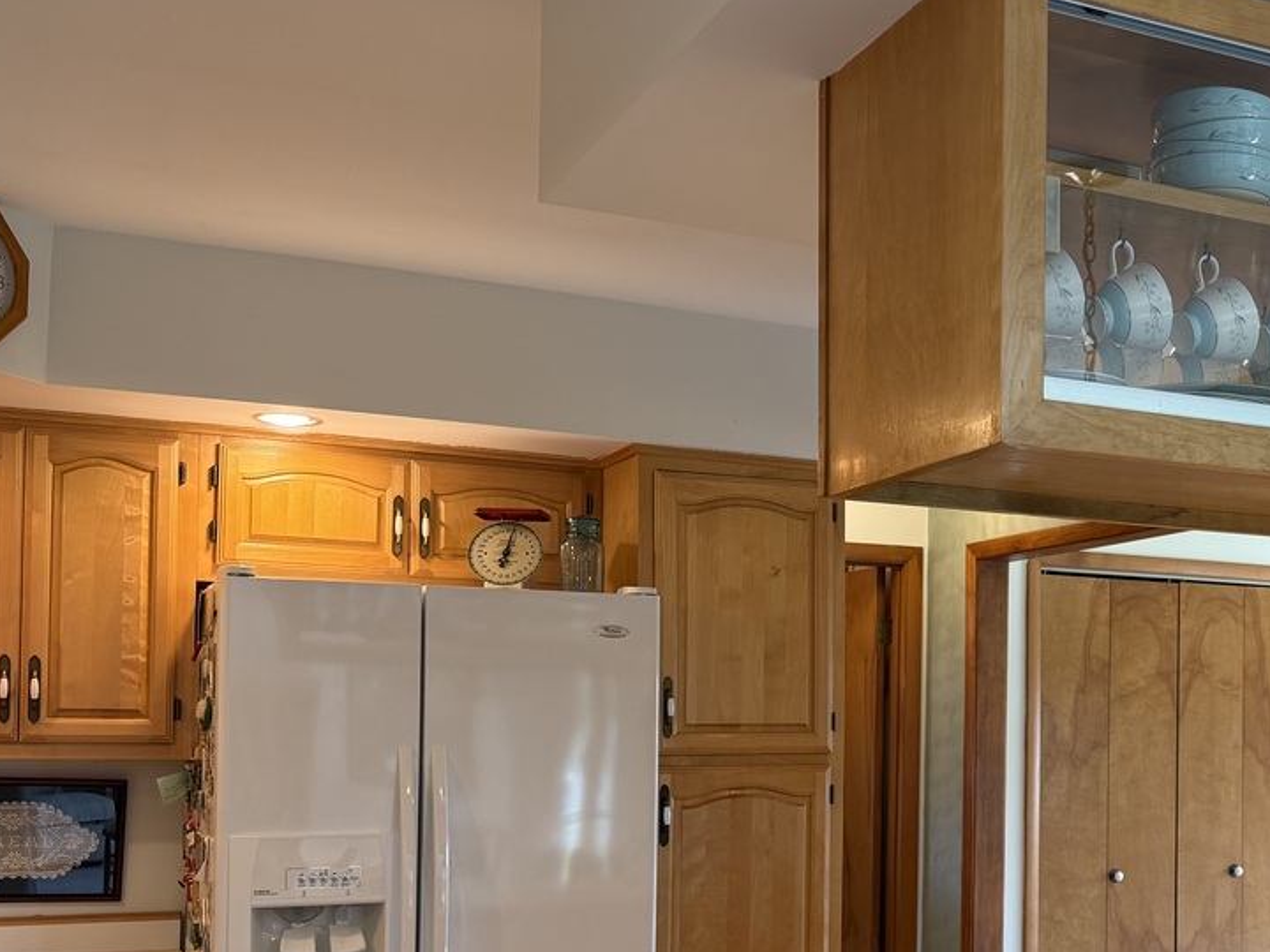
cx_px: 1051
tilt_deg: +2.4
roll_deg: -0.3
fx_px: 1761
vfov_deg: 29.9
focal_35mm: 48
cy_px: 681
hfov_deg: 37.9
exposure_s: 1/120
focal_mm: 6.76
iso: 160
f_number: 1.78
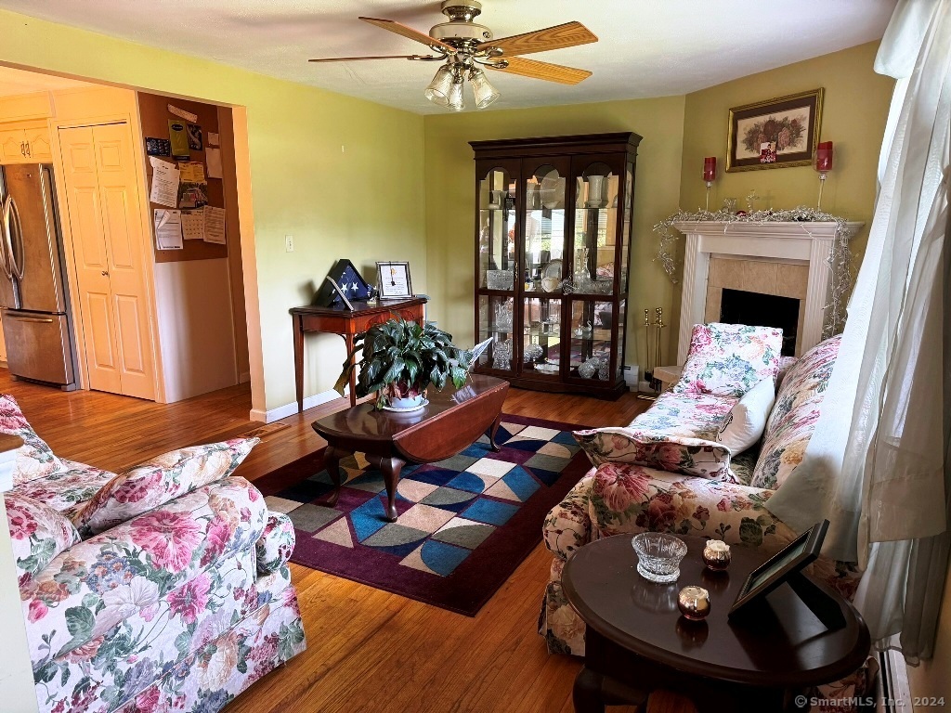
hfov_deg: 71.6
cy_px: 356
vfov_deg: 56.8
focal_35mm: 24
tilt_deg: -12.7
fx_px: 659
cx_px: 476
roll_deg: +0.2
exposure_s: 1/60
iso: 250
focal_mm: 6.76
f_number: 1.78
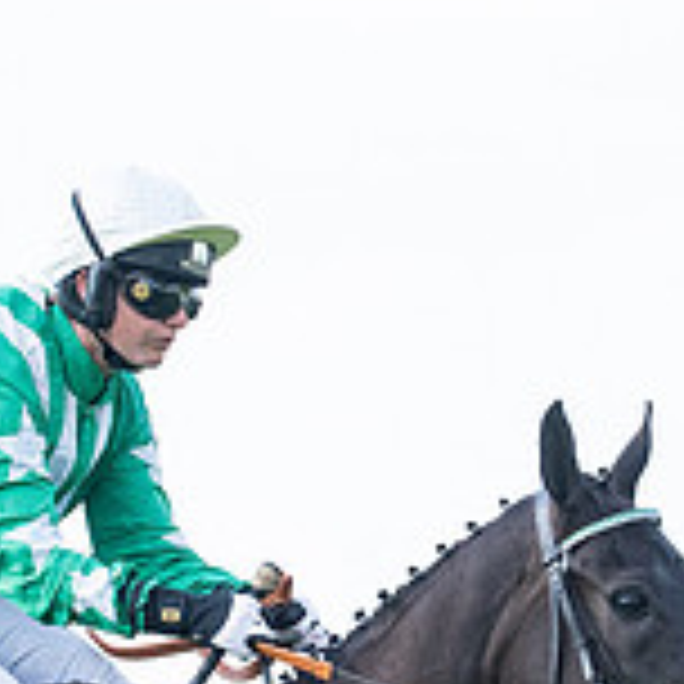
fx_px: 8160
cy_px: 797
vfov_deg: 4.8
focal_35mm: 365
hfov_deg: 4.8
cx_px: 55
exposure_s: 1/3200
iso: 1000
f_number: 4
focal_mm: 70
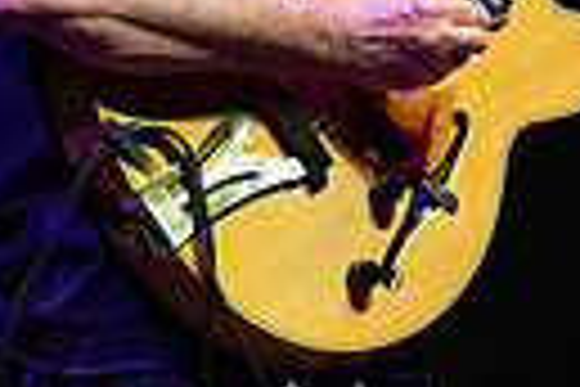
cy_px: -268
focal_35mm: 1792
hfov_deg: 1.2
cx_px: 755
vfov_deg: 0.8
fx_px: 28869
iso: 3200
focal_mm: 400
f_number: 7.1
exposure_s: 1/320
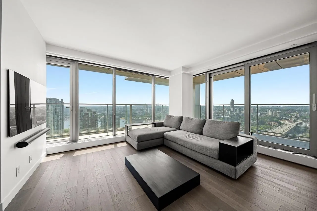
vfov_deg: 90.0
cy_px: 106
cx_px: 158
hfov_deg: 112.6
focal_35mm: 12
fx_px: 106
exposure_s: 1/125
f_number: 8
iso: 400
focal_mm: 12
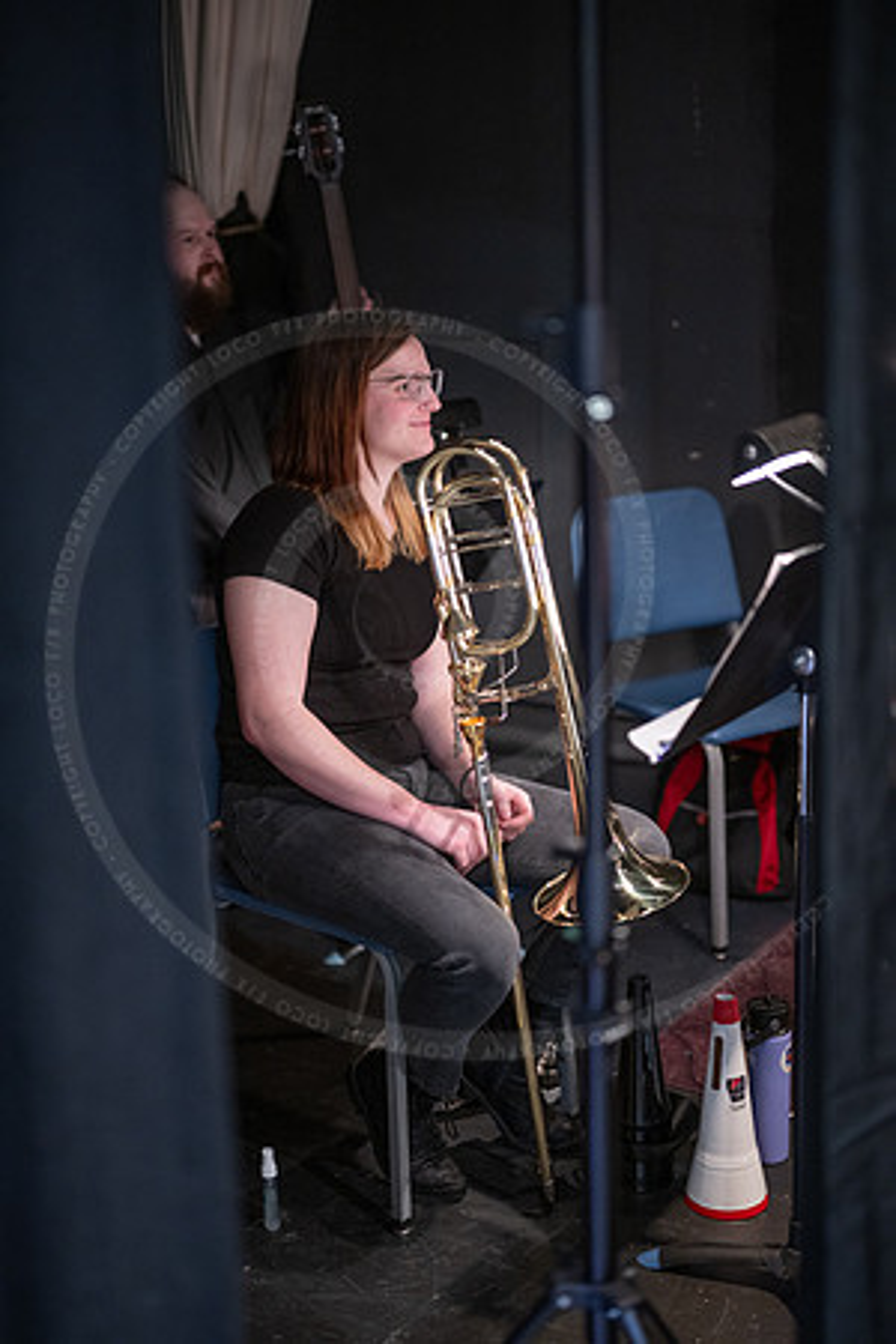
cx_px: 448
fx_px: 1867
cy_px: 672
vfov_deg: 39.6
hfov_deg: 27.0
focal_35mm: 50
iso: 800
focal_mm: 50
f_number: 1.2
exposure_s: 1/160
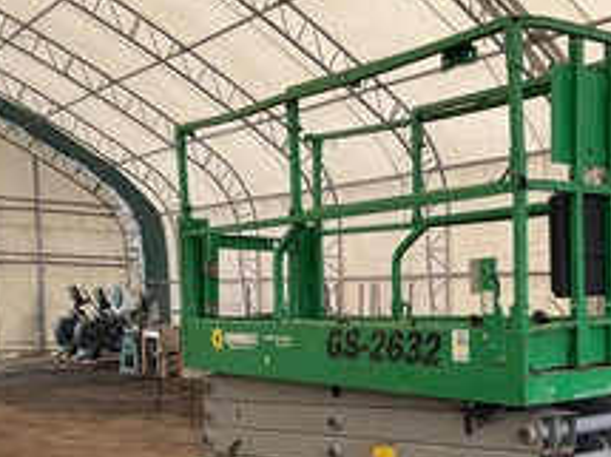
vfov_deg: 26.3
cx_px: 415
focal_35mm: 54
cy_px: 392
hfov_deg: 35.2
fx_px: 953
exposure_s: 1/122
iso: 20
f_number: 1.8
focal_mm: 3
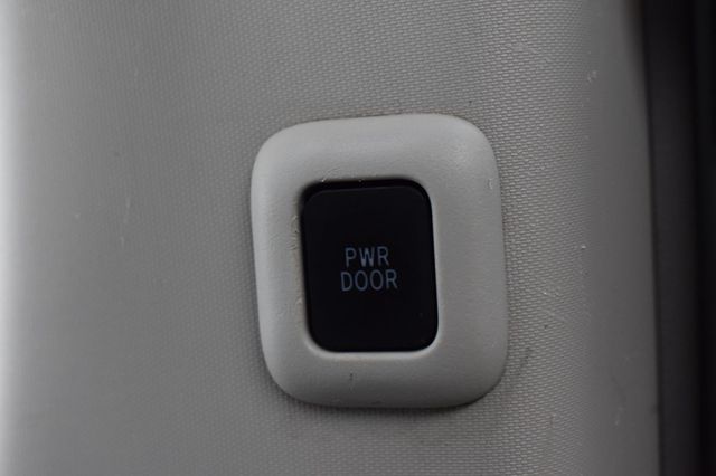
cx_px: 358
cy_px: 238
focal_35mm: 57
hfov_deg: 35.1
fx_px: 1133
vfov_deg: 23.8
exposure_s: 1/15
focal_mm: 38
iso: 1000
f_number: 6.3
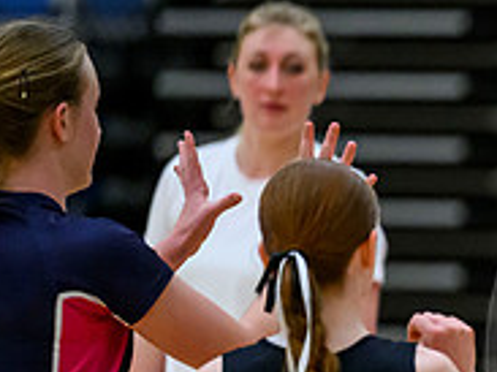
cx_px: 945
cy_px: 317
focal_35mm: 747
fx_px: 10718
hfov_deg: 2.6
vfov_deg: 2.0
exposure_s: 1/1250
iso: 6400
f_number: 2.8
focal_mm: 200
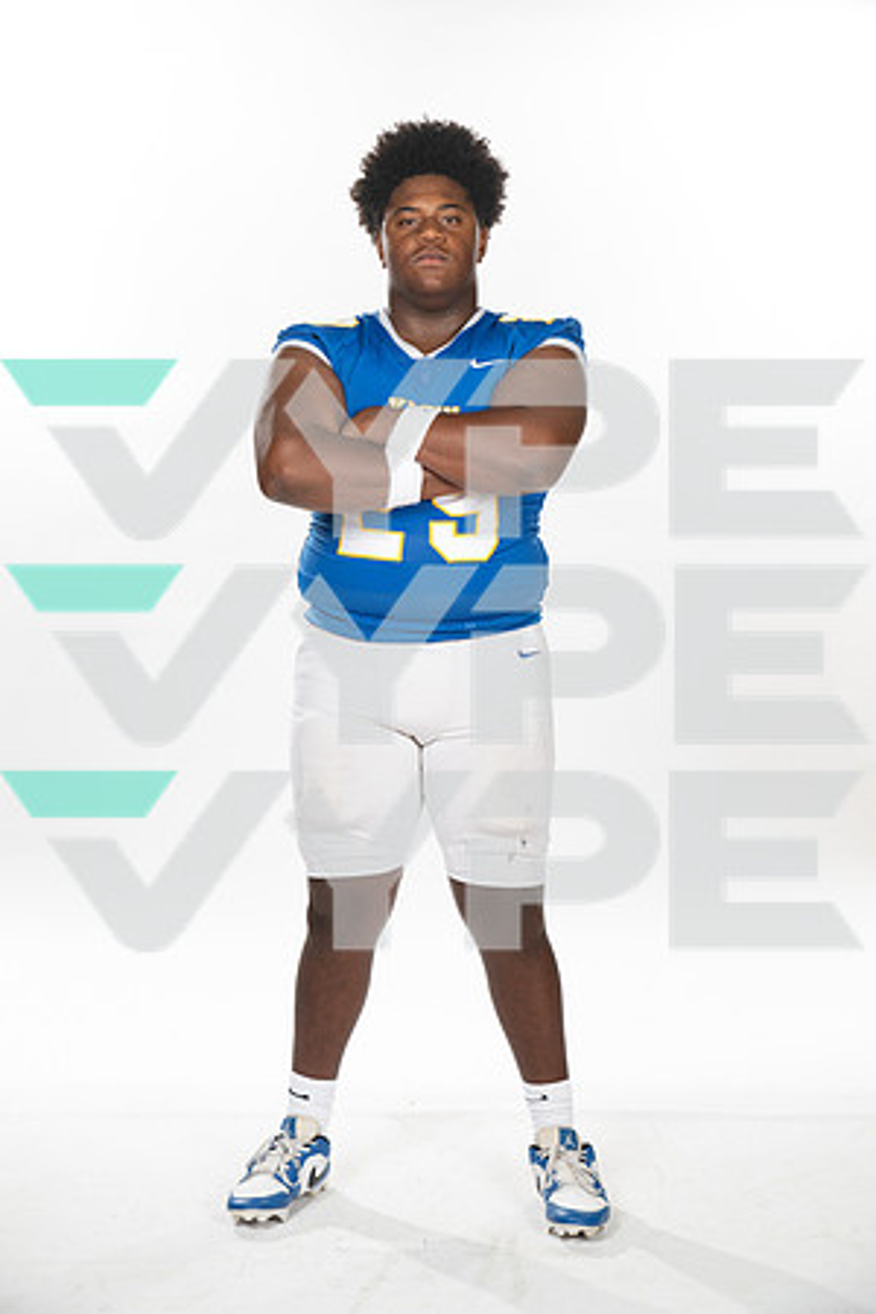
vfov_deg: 34.5
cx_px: 438
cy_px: 657
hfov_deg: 23.4
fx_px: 2117
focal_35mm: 58
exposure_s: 1/320
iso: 800
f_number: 7.1
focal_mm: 58
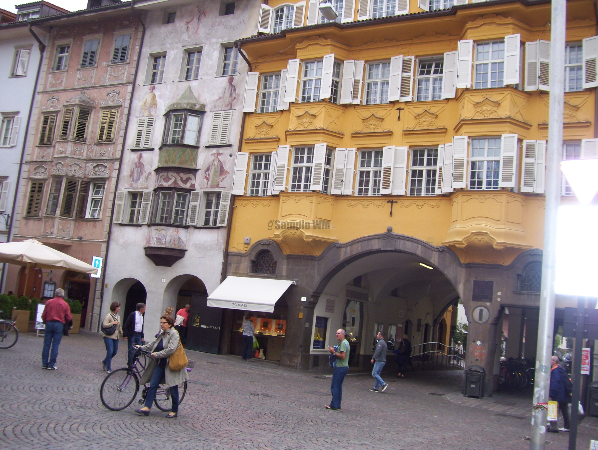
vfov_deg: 39.7
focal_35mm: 36
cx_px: 299
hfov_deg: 51.3
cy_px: 225
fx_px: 623
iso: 80
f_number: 2.7
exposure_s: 1/250
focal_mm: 6
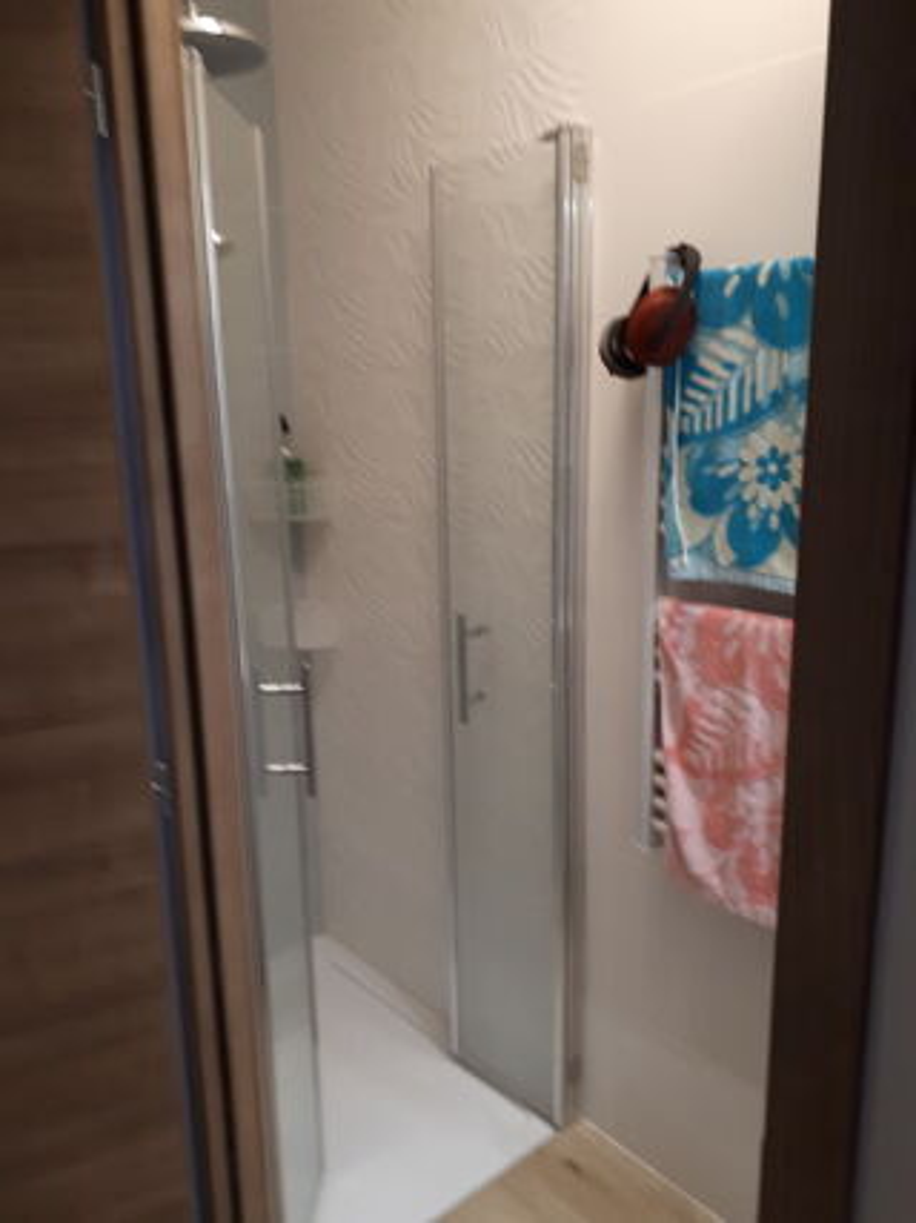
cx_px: 458
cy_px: 612
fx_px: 953
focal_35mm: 27
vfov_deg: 65.3
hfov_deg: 51.3
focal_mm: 3.6
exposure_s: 1/33
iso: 80
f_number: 1.9
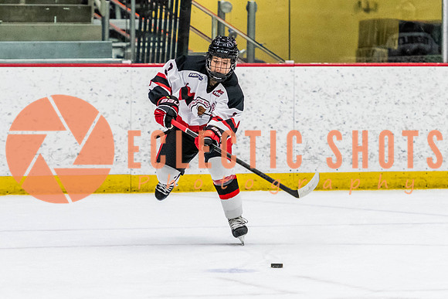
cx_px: 224
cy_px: 142
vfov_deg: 4.6
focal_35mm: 297
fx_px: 3695
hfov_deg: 6.9
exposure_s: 1/640
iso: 3200
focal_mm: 150
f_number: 2.8
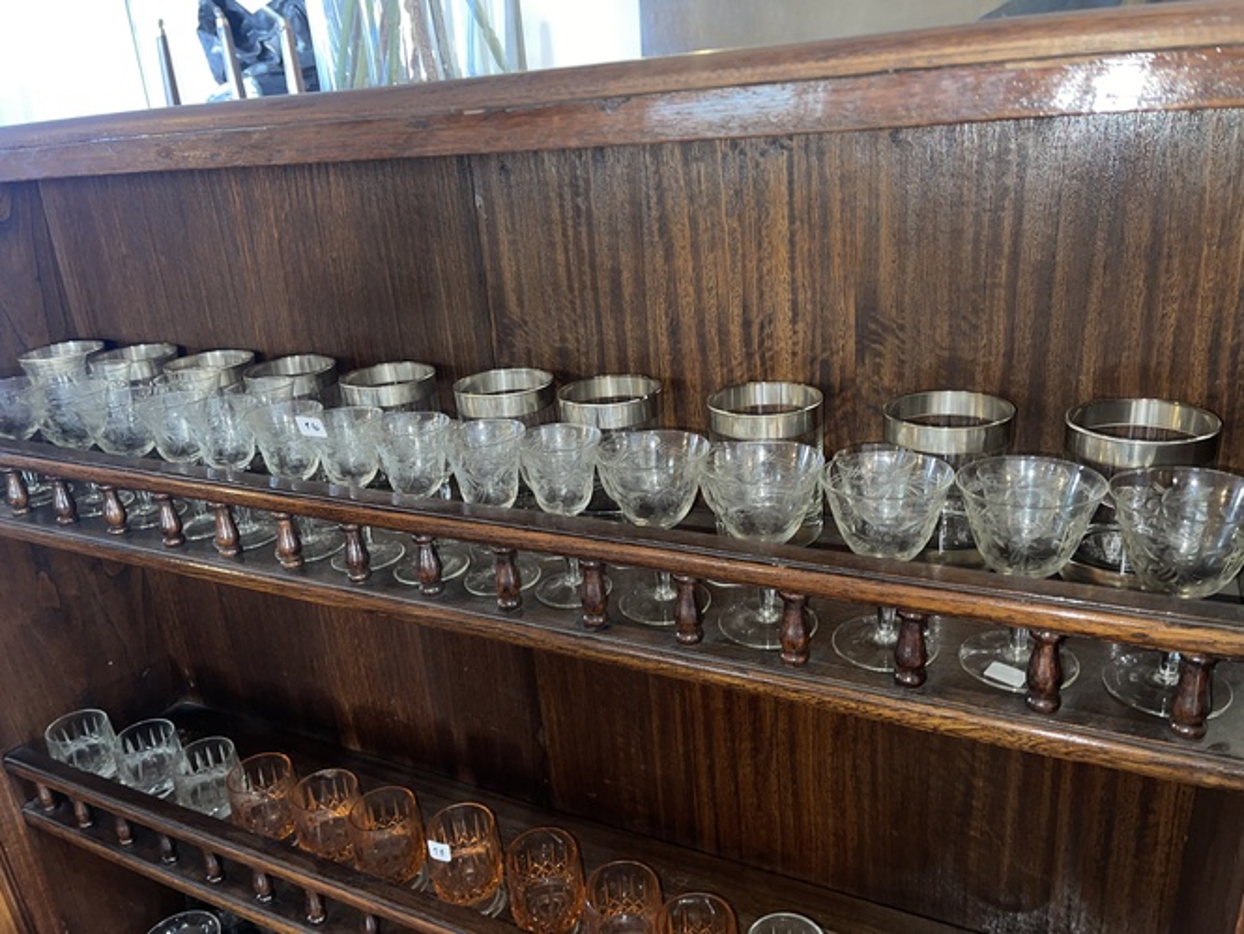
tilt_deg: -20.9
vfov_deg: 54.9
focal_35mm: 25
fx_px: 899
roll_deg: +4.5
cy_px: 467
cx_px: 622
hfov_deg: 69.4
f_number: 1.6
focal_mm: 5.1
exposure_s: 1/6
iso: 64
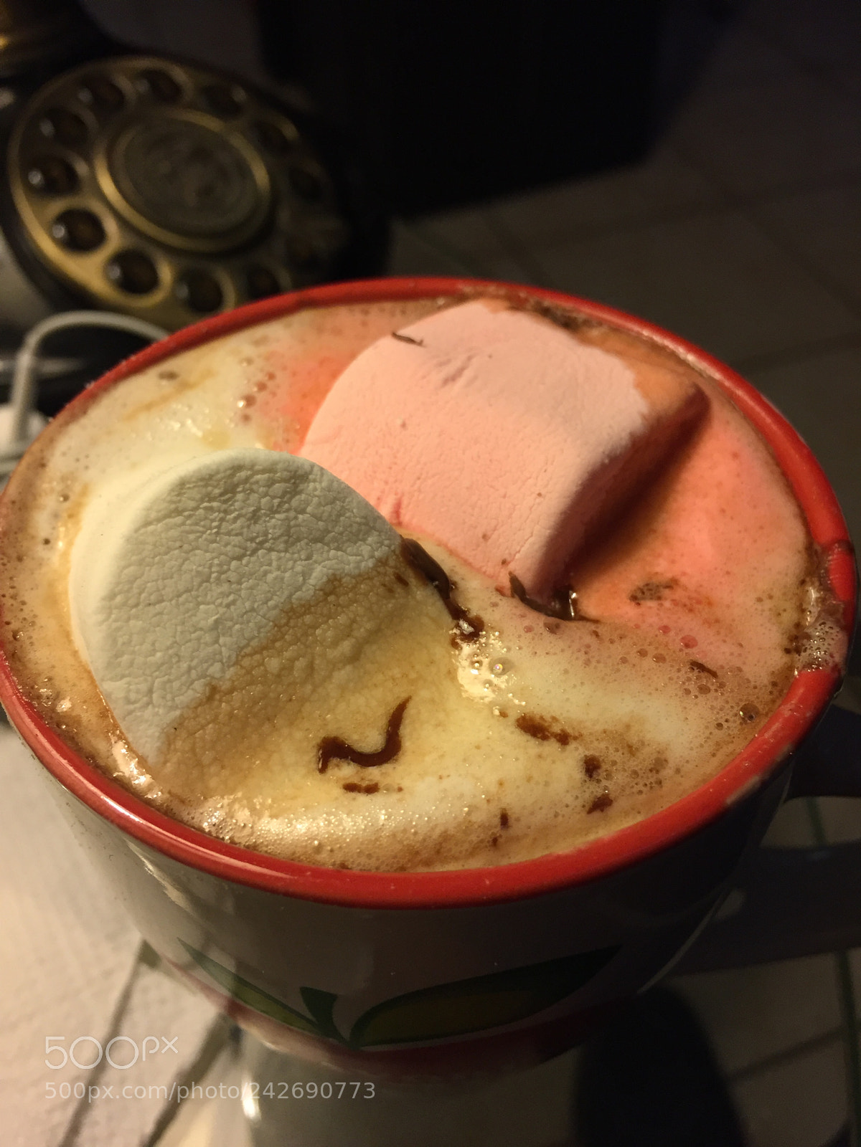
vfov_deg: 61.7
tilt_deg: -48.3
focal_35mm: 29
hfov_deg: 48.2
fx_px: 962
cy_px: 574
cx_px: 430
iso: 100
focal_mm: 4.15
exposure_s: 1/30
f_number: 2.2
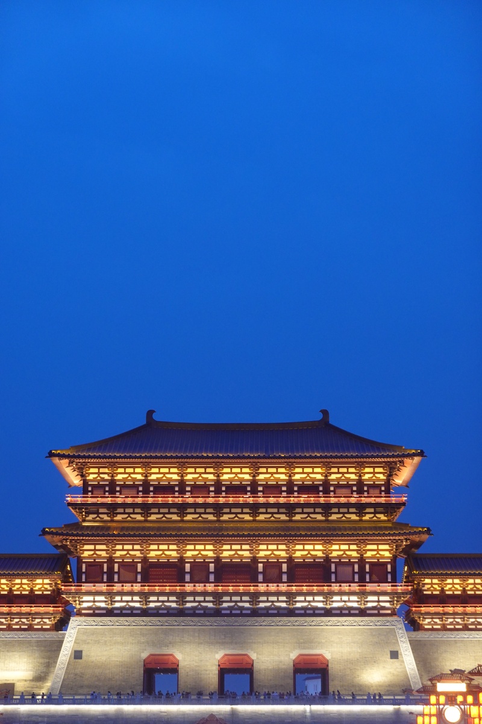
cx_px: 241
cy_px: 362
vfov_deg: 24.5
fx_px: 1667
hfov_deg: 16.5
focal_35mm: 83
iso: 800
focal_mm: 30.26
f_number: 4
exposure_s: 1/13
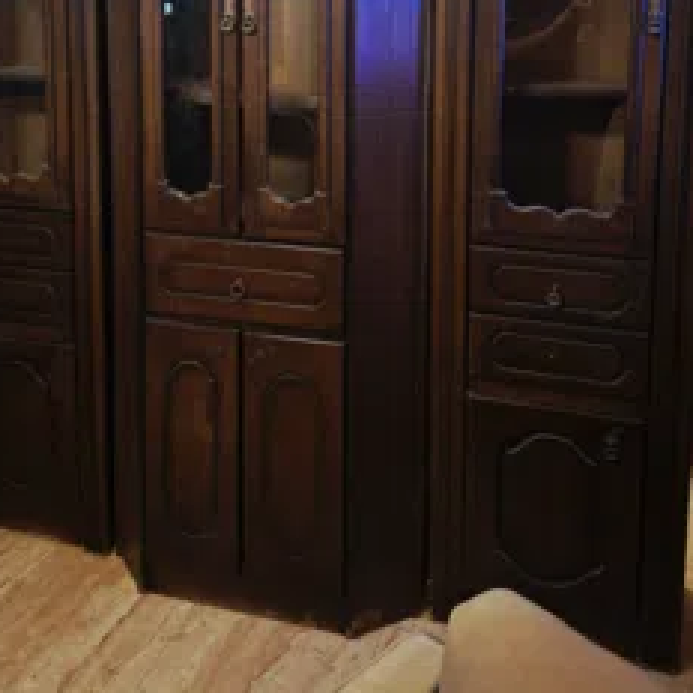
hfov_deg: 47.1
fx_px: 793
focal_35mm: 35
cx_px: 308
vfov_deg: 44.2
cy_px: 108
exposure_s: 1/25
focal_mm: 5.54
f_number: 1.8
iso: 640
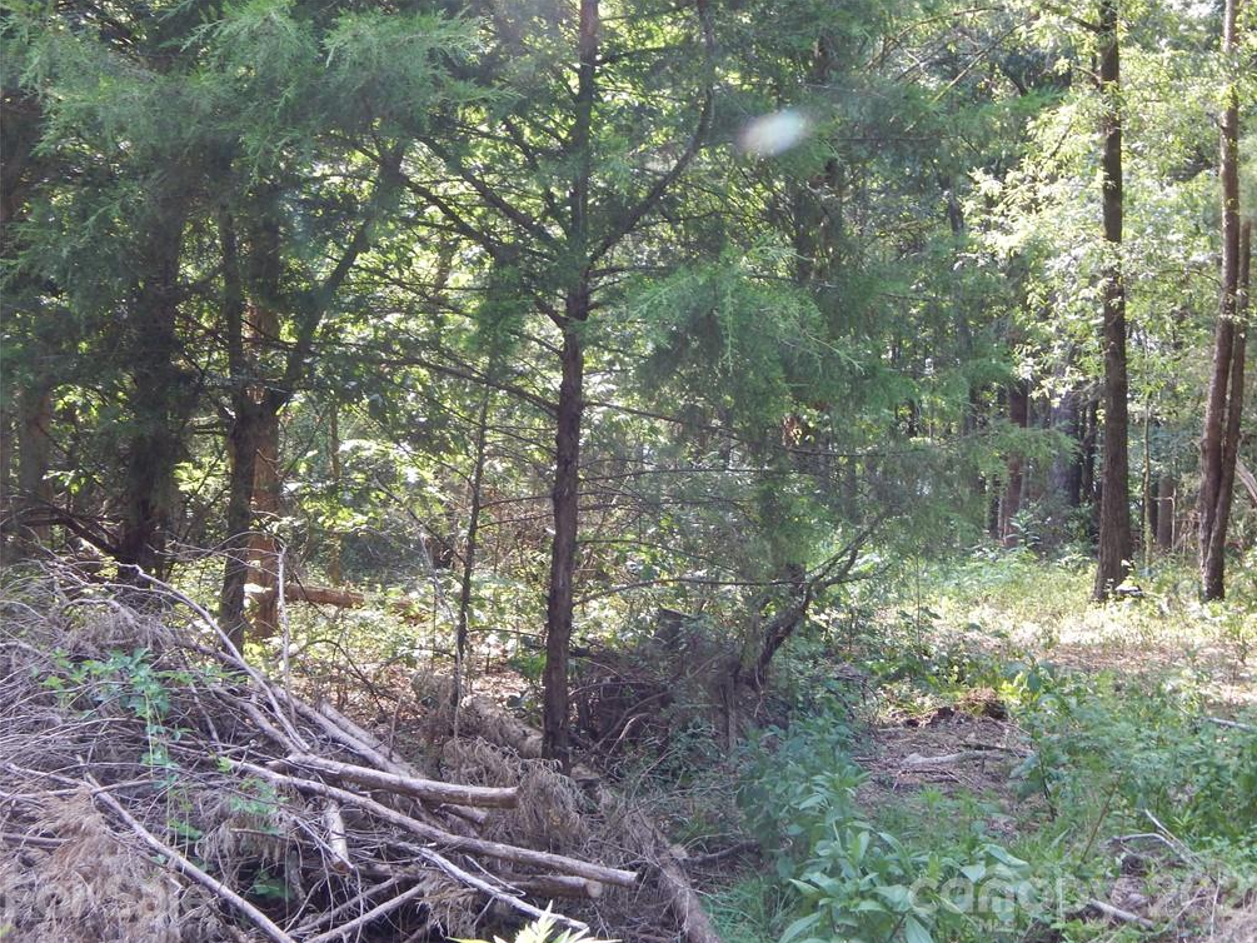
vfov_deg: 26.6
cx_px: 639
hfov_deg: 34.9
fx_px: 1997
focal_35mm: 55
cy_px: 477
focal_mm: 9.7
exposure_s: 1/50
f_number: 3.8
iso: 125
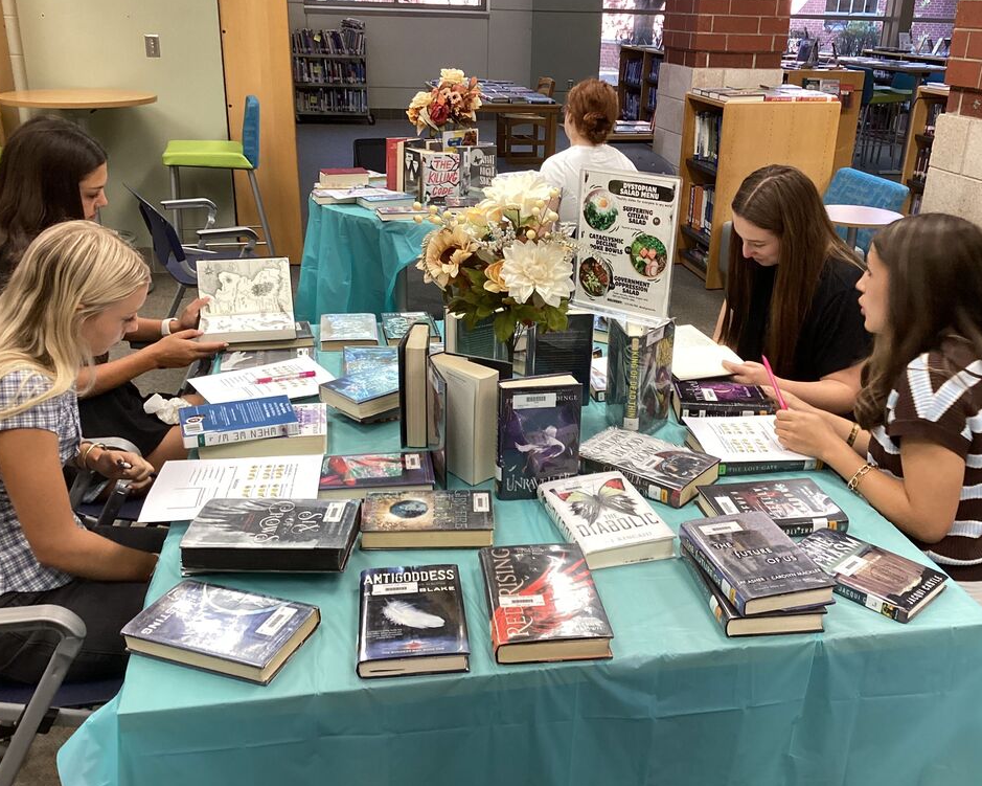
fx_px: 959
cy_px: 388
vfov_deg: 44.5
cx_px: 522
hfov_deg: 54.2
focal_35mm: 33
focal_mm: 3.3
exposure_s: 1/60
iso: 125
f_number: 2.4
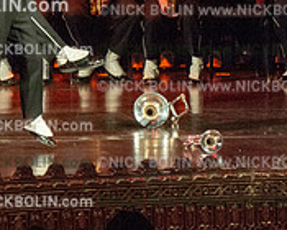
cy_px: -66
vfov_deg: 2.6
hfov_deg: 3.3
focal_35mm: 590
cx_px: -34
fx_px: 5012
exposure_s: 1/320
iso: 8000
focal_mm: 190
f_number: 5.6
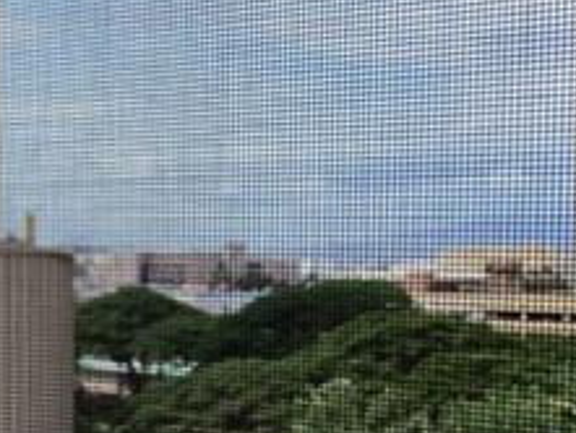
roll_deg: -0.1
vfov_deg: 17.6
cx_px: 302
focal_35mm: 84
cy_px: 258
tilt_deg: -1.9
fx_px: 1398
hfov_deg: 23.3
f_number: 2.2
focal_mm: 4.15
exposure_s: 1/1425
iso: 25
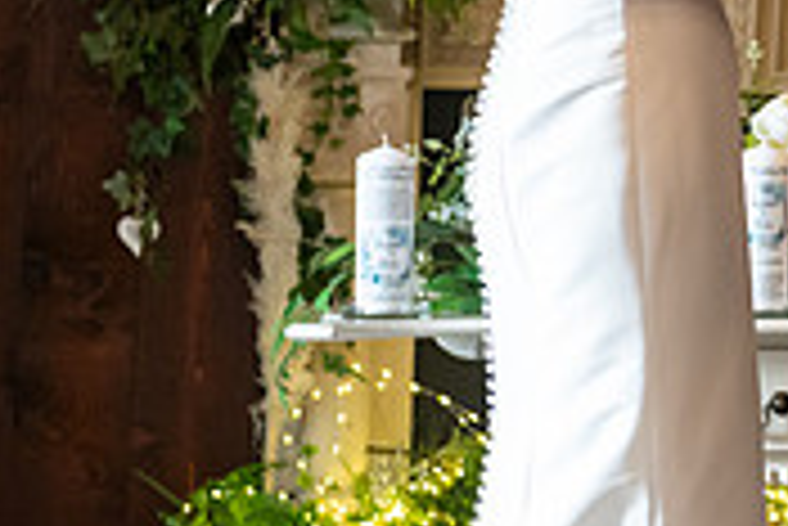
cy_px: -106
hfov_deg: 10.6
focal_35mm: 186
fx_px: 4075
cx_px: 1229
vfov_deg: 7.3
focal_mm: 56
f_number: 3.5
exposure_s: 1/160
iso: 1000
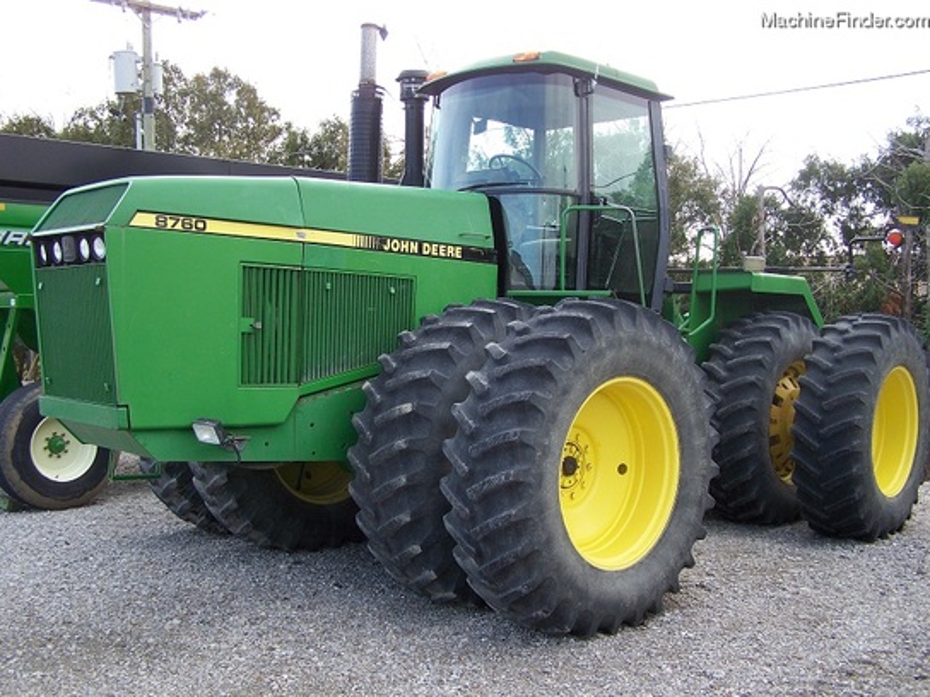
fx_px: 1021
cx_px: 465
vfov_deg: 37.7
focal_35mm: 38
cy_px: 348
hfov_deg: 49.0
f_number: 2.8
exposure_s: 1/160
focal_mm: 6.3
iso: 64
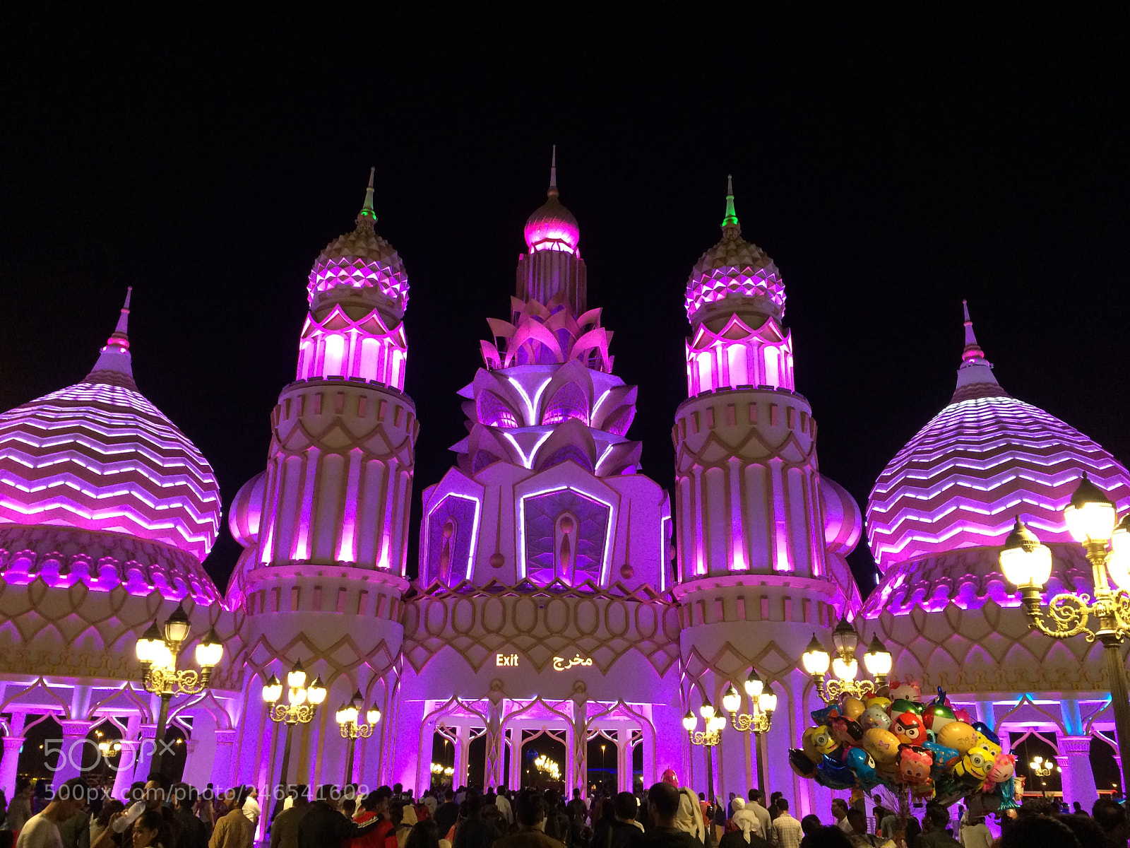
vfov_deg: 48.2
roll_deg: -0.5
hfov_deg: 61.7
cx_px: 565
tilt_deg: +21.9
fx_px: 947
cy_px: 424
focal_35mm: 29
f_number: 2.2
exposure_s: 1/33
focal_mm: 4.15
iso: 200
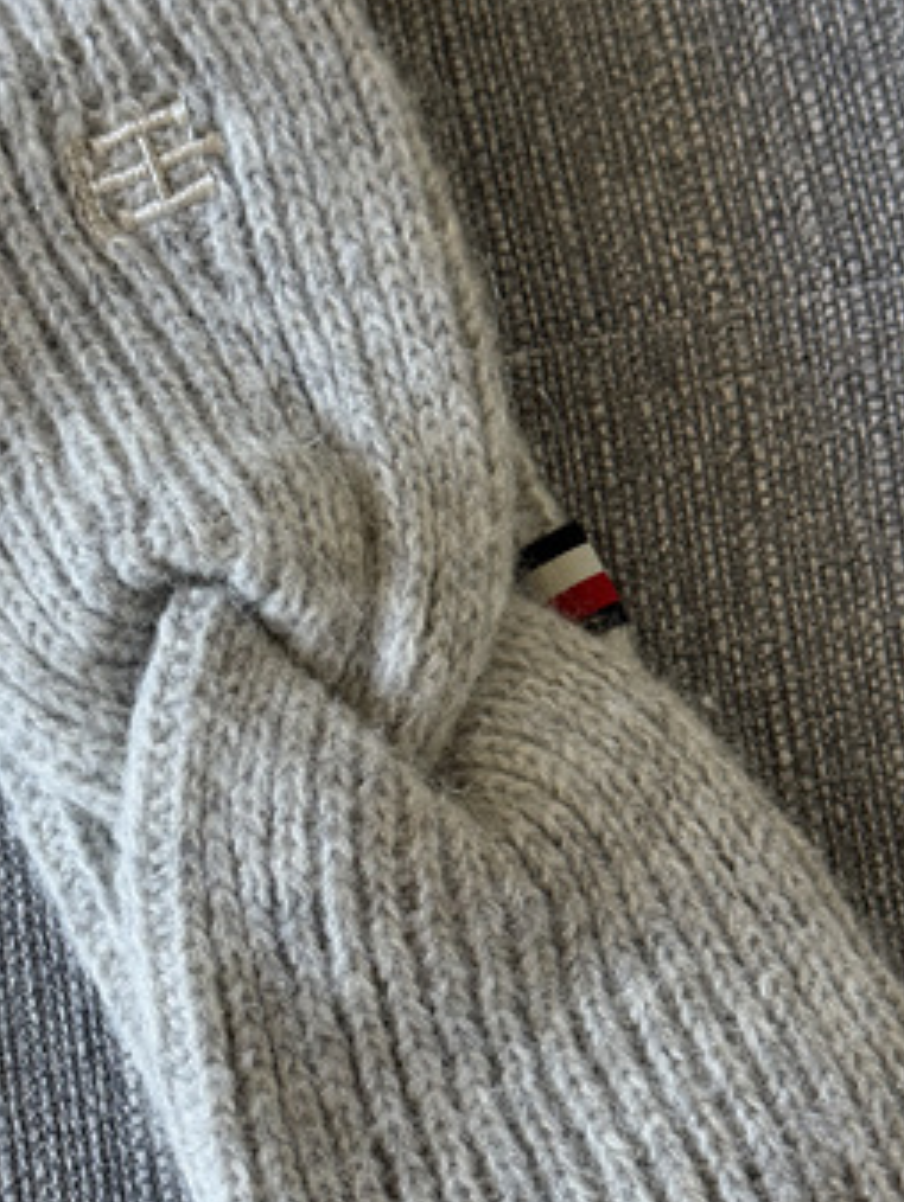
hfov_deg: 20.7
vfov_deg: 27.2
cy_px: 782
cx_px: 340
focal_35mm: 71
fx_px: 2469
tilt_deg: -77.0
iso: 200
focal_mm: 6.76
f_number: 1.78
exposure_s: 1/60
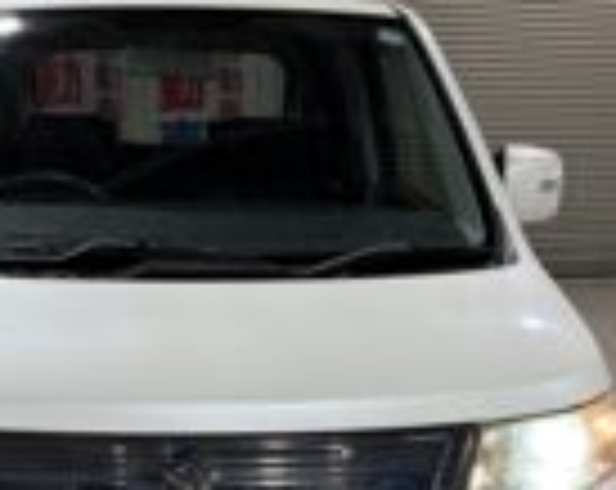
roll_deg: -0.1
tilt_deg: -14.9
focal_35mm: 65
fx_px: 1183
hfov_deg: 29.0
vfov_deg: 22.8
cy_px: 443
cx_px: 193
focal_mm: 5.96
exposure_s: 1/100
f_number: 1.6
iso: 125
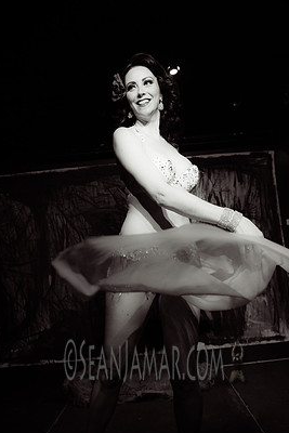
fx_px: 325
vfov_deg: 67.3
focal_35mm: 27
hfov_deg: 47.9
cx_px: 157
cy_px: 224
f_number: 3.5
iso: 5000
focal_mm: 24
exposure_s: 1/400
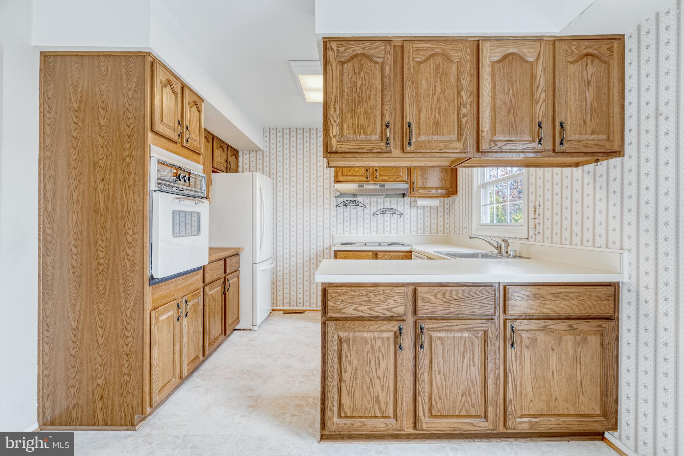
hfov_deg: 96.7
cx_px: 342
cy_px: 228
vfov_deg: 73.7
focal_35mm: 16
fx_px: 304
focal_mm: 16
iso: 1250
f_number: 7.1
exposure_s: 1/25
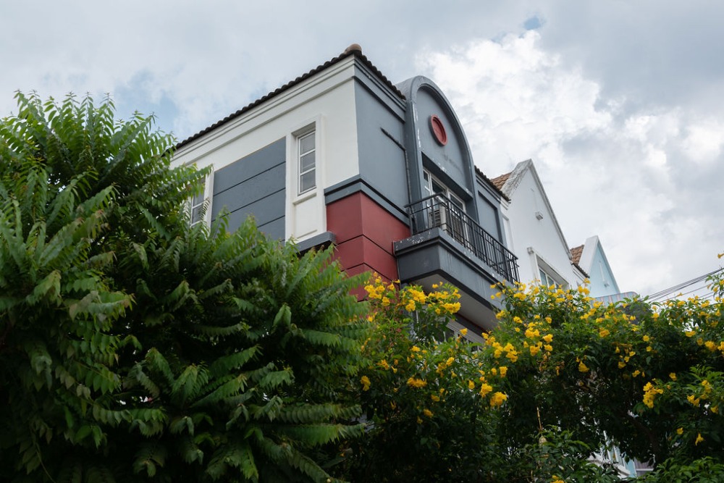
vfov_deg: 37.9
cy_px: 242
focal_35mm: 35
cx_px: 362
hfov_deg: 54.4
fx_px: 704
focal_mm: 35
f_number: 8
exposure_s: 1/1000
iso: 400
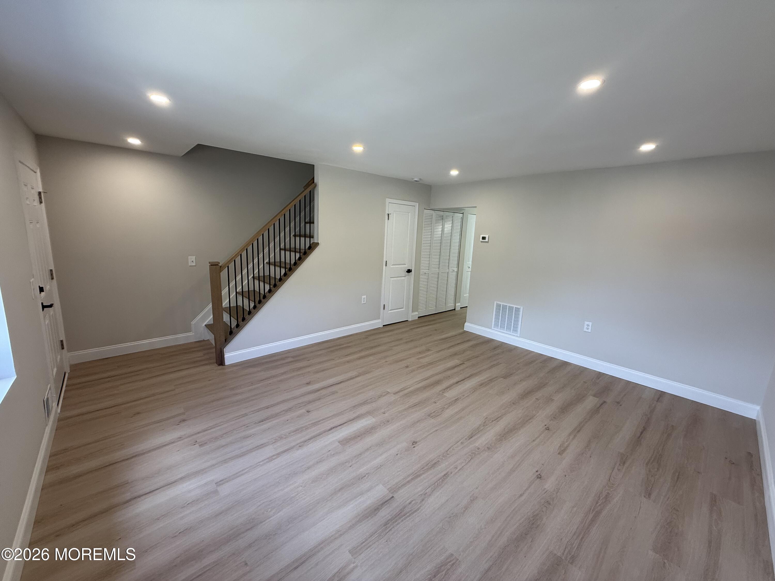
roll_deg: -2.6
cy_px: 290
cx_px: 388
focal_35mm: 14
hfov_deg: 102.1
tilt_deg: -10.5
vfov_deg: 85.7
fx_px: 313
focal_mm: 2.22
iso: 125
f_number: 2.2
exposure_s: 1/120
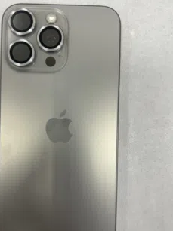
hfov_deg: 41.6
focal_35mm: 34
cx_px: 70
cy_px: 124
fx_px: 227
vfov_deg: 53.9
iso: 64
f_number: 1.5
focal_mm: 5.7
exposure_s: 1/120
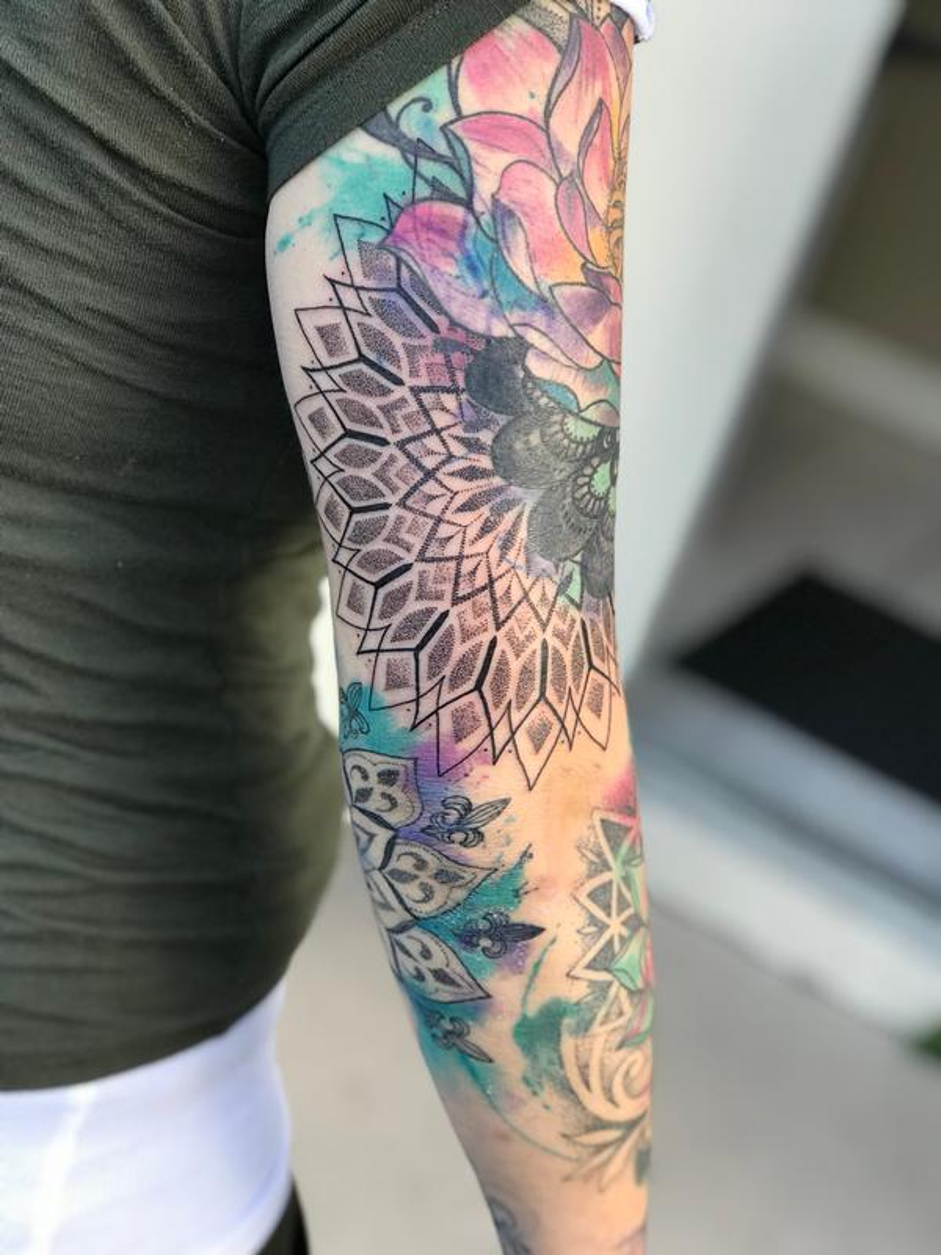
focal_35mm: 57
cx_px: 470
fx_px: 2066
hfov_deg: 25.7
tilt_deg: -25.0
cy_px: 628
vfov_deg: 33.8
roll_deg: -18.4
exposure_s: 1/120
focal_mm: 6.6
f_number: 2.8
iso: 50
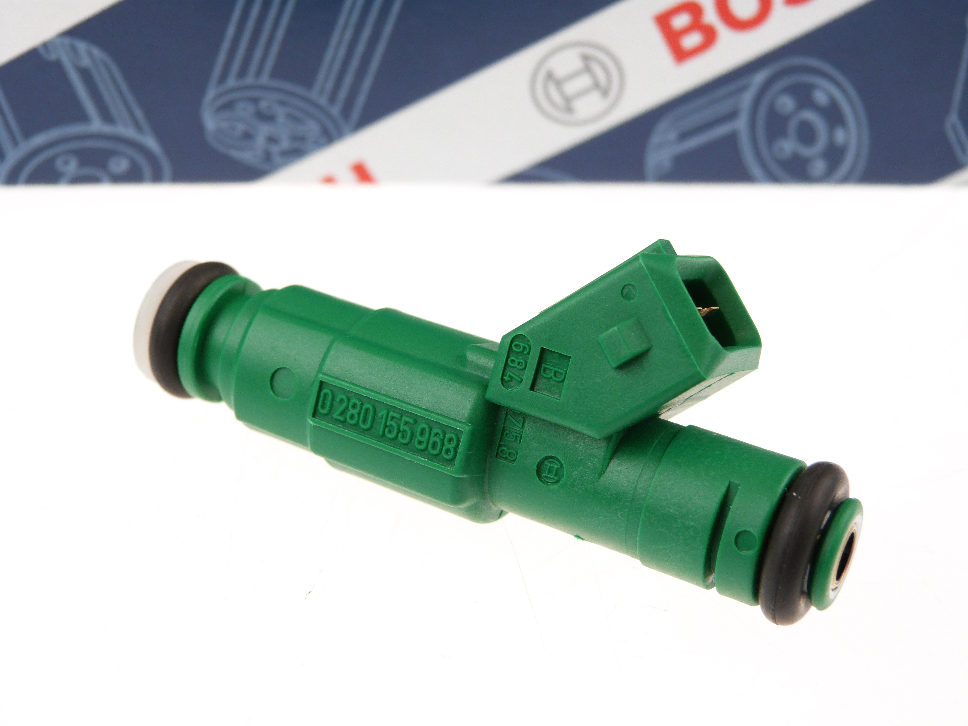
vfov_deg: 27.0
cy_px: 363
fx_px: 1510
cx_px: 484
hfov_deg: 35.5
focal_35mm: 54
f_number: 3.2
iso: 100
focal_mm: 9.7
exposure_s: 1/100
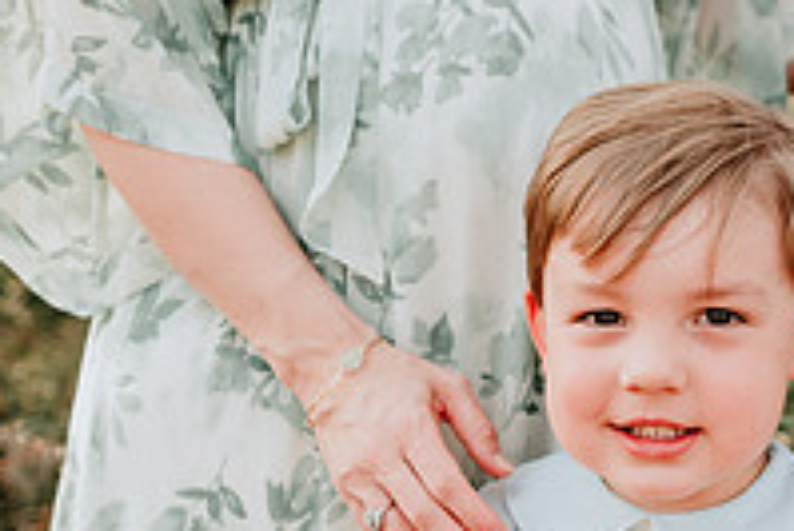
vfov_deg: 19.4
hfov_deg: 27.7
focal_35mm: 70
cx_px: 722
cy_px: 337
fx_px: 1545
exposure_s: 1/800
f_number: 2.5
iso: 100
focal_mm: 24
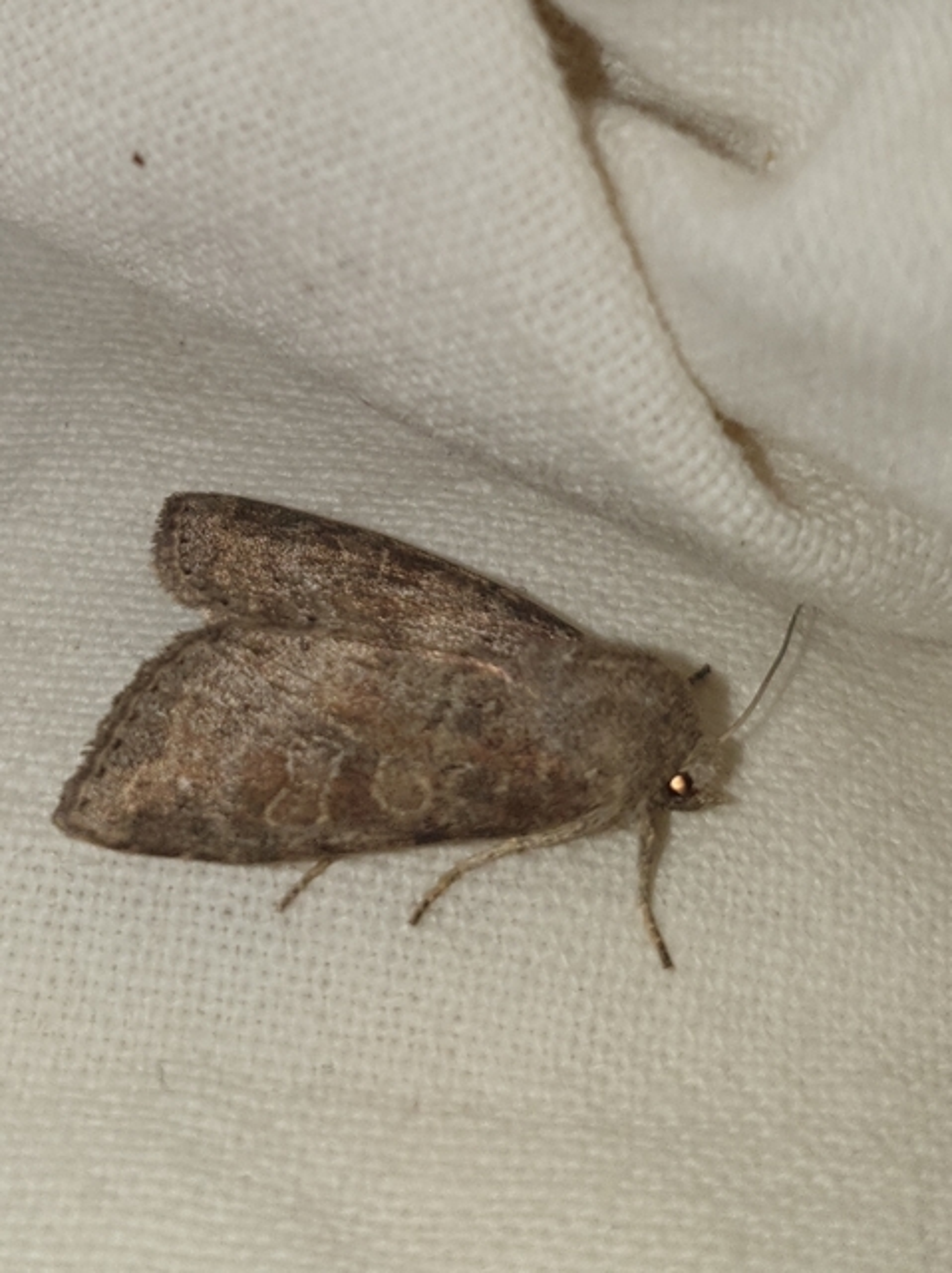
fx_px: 955
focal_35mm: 26
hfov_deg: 53.0
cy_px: 636
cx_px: 476
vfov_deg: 67.3
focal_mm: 4.3
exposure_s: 1/7143
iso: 50
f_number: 1.5
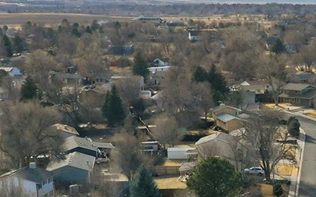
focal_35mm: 96
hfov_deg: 20.8
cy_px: 234
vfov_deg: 13.3
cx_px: 331
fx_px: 826
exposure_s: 1/640
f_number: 6.3
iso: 100
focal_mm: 10.3
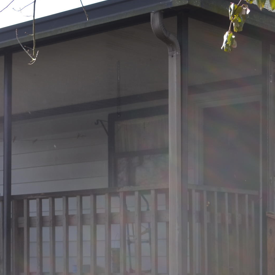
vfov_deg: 18.1
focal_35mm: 95
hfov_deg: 18.2
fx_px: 854
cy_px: 233
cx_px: 81
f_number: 6.3
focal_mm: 26
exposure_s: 1/200
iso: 100
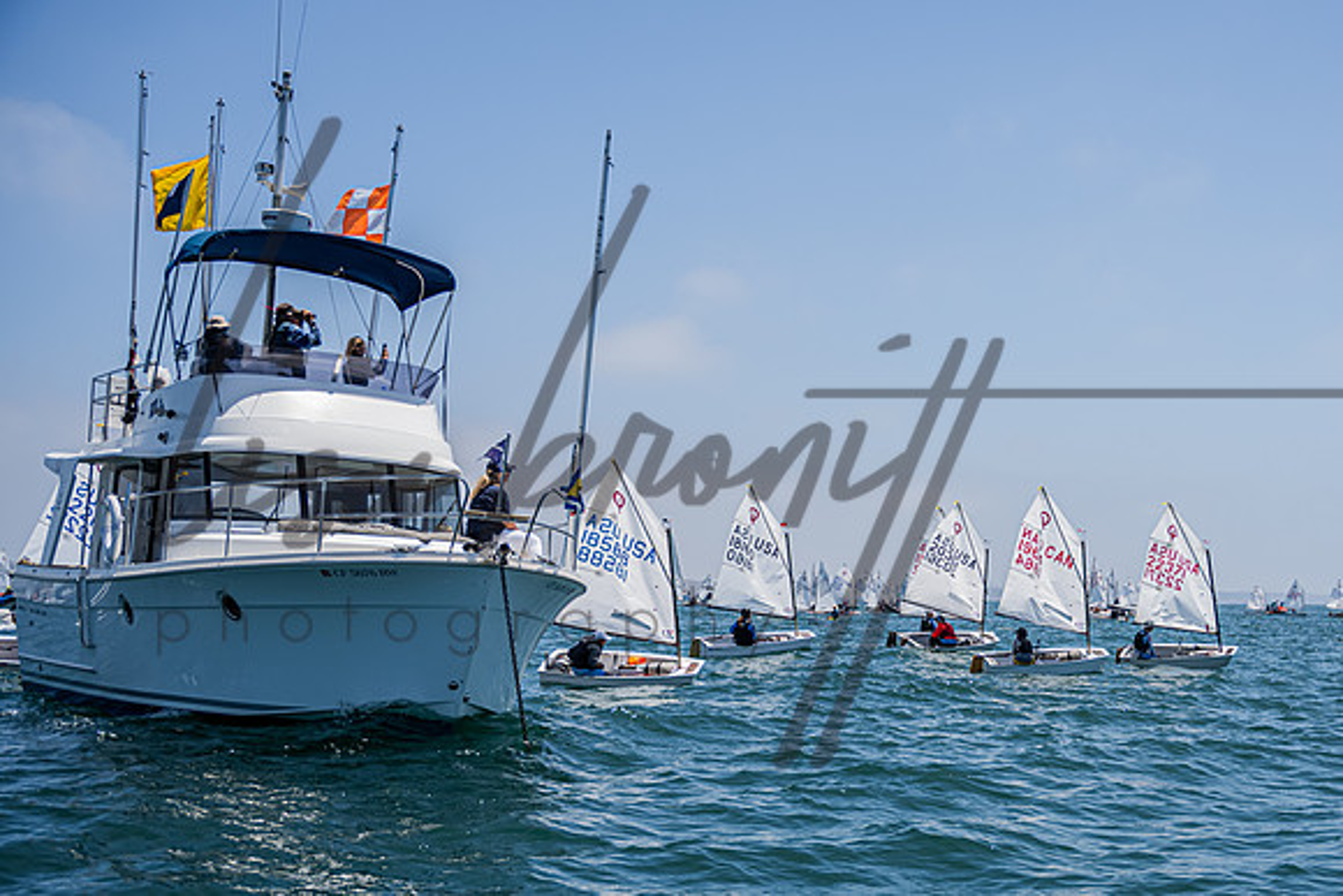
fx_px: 1945
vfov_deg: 25.8
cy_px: 574
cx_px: 907
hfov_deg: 37.6
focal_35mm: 52
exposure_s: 1/1250
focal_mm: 38
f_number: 4.8
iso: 250
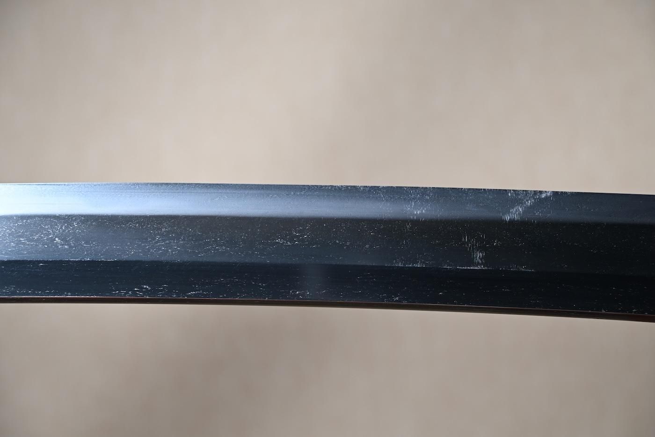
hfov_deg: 22.6
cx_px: 328
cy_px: 218
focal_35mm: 90
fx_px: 1637
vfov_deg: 15.2
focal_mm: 60
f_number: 5
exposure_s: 1
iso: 100
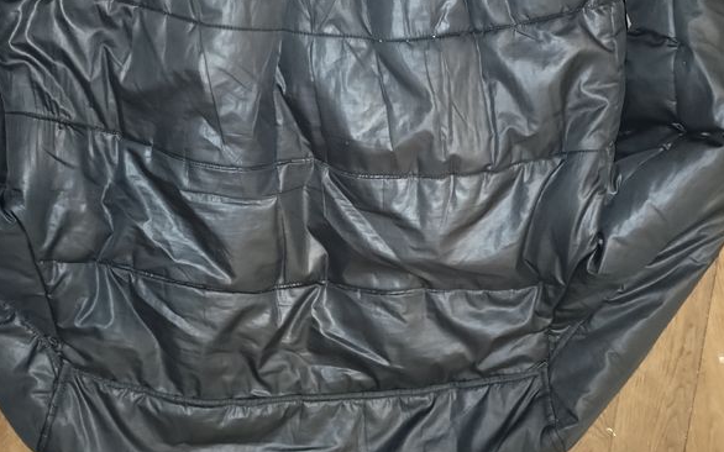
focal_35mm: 47
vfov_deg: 27.3
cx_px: 336
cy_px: 159
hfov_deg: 42.6
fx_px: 927
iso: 4189
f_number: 1.8
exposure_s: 1/12.5
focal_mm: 4.75
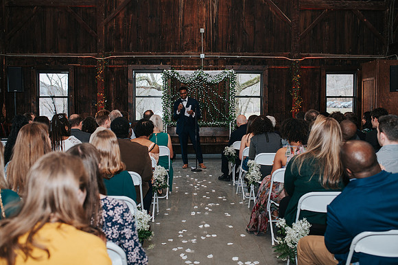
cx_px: 201
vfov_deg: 36.1
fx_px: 406
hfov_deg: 52.2
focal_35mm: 37
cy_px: 132
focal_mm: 35
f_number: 3.2
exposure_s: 1/200
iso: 1000
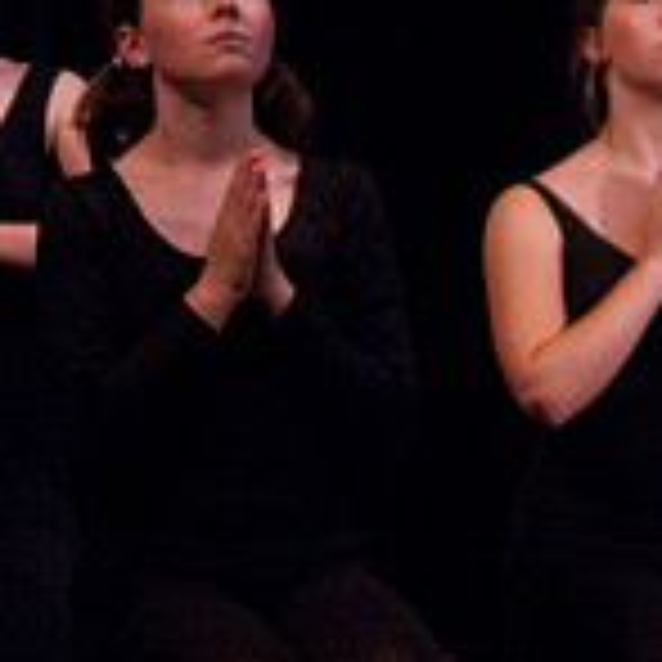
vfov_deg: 4.4
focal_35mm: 402
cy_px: -36
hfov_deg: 4.4
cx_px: 513
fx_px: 8698
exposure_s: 1/60
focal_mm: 80
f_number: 2.8
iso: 1250
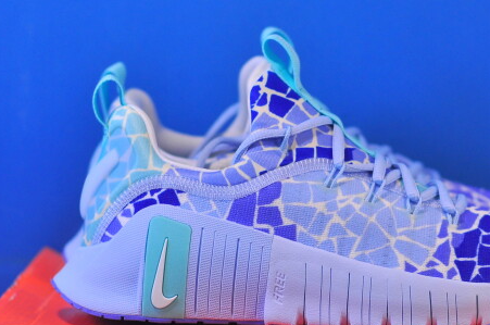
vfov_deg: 10.3
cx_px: 319
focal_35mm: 133
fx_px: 1807
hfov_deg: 15.4
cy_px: 106
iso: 250
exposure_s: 1/320
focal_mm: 50
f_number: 2.8
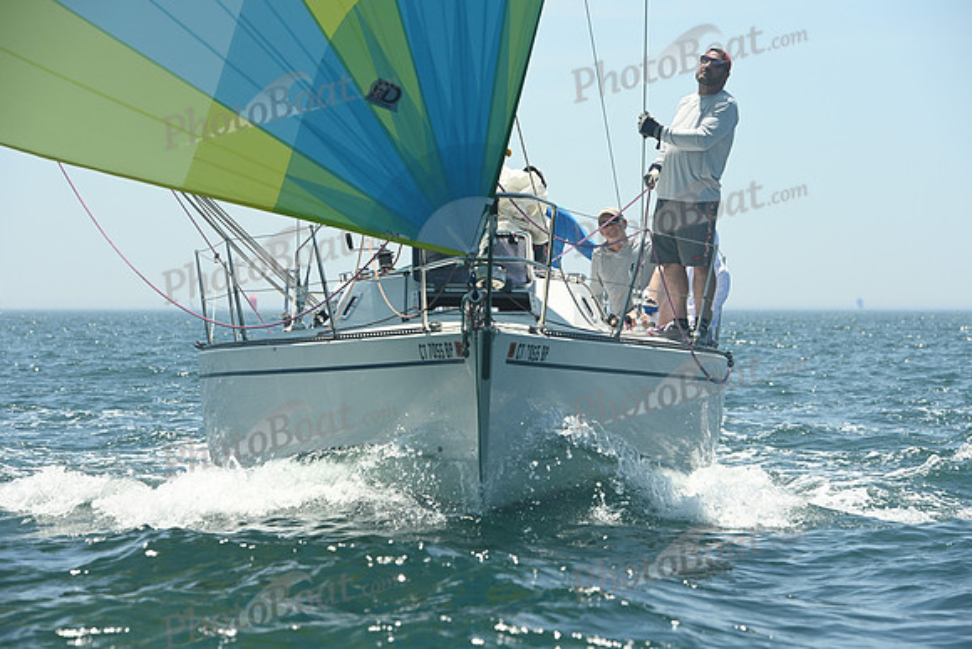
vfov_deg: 9.2
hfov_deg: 13.7
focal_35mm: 150
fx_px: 4051
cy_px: 324
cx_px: 486
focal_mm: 150
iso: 320
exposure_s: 1/1000
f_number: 8
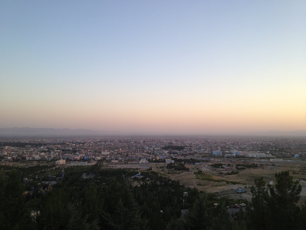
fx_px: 309
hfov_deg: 52.6
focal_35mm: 35
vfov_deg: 40.7
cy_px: 115
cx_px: 153
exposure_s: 1/189
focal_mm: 4.28
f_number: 2.4
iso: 50
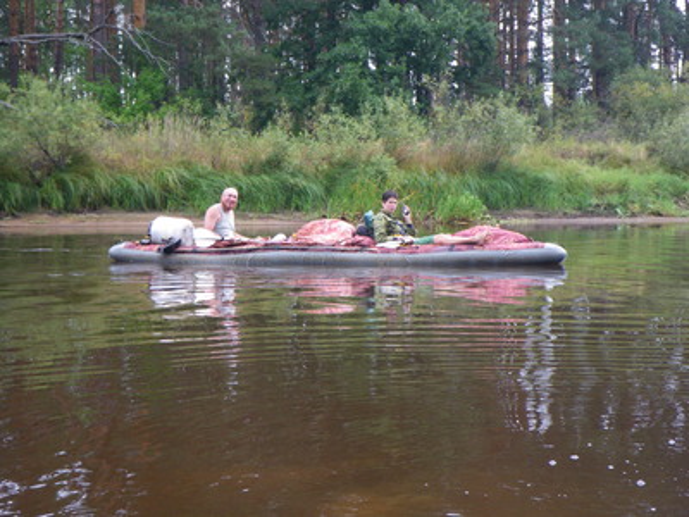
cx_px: 344
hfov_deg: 31.2
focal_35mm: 62
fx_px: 1234
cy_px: 258
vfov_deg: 23.7
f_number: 4.6
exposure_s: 1/80
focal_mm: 11.1
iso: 160
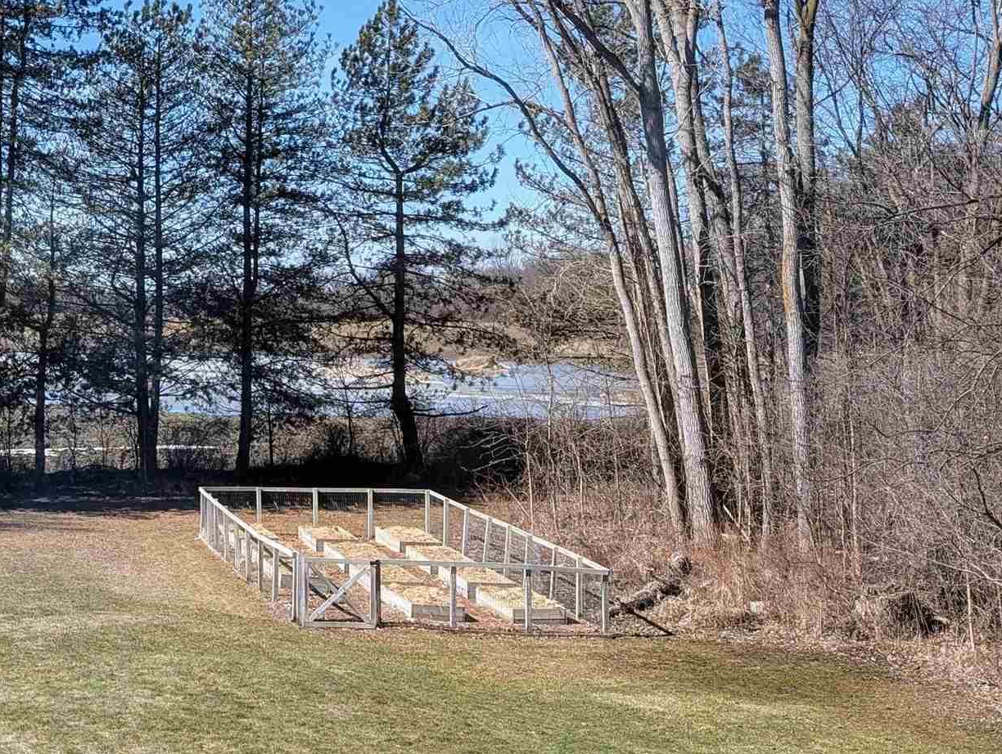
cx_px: -20
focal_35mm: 60
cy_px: 234
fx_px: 1739
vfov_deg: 24.3
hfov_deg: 29.8
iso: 19
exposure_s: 1/615
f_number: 1.68
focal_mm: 6.9
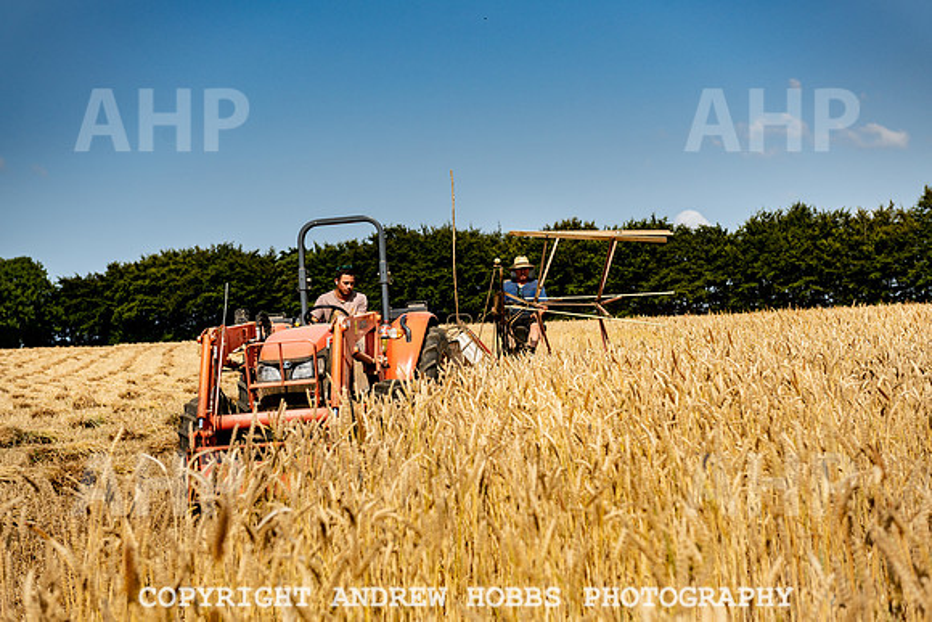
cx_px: 466
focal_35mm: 70
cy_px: 311
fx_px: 1813
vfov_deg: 19.5
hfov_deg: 28.8
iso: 64
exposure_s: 1/1600
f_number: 5.6
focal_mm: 70
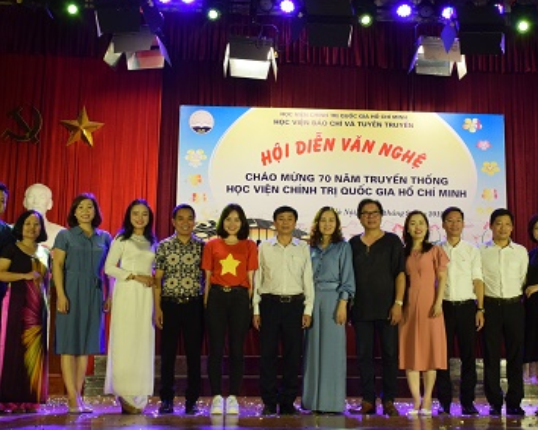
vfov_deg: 30.4
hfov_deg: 37.4
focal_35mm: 50
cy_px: 206
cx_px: 337
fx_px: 791
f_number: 11
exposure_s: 1/60
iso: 1600
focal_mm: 25
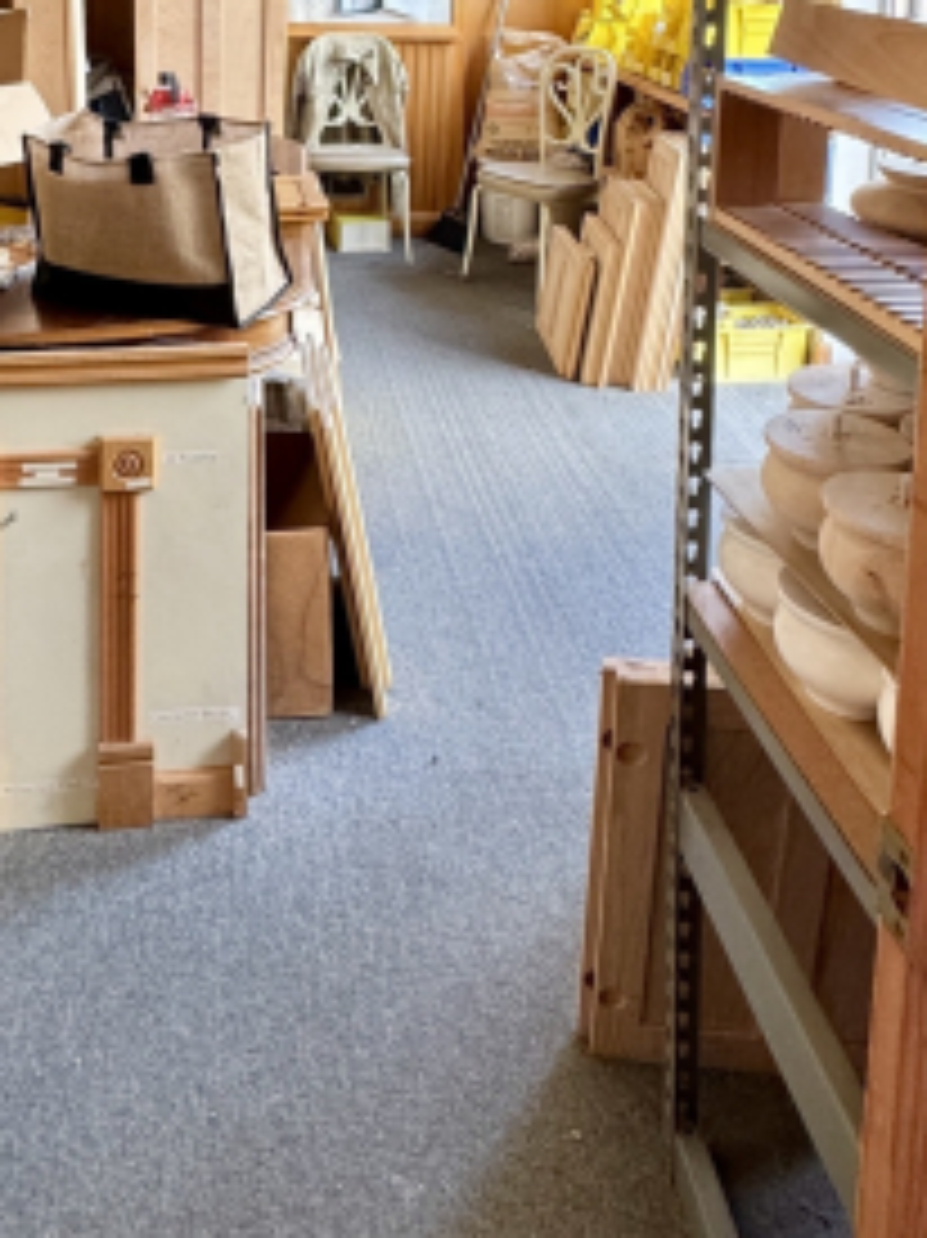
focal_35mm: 34
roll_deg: +0.5
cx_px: 292
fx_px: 1215
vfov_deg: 46.8
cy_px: 56
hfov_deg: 41.1
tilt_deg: -7.3
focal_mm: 2.22
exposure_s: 1/84
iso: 320
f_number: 2.2
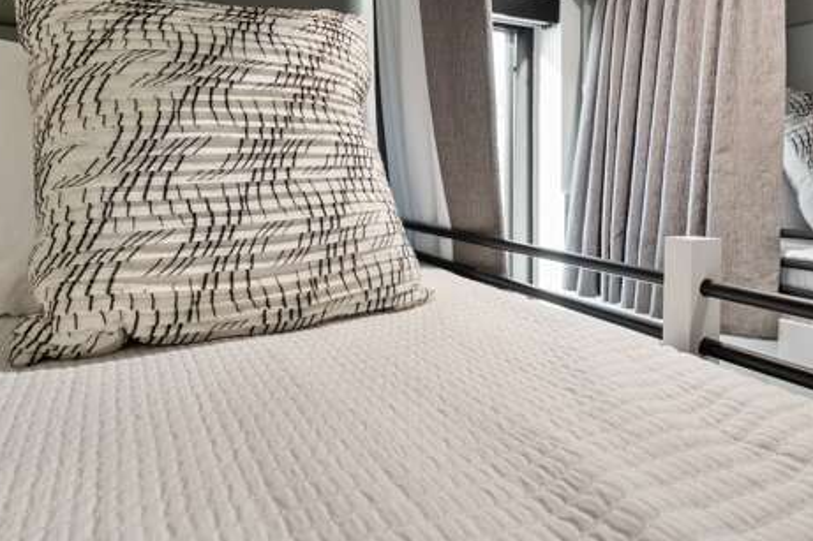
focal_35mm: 25
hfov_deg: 71.3
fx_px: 564
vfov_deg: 49.1
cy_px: 132
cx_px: 451
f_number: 5
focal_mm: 10
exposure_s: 1/15
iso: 1250
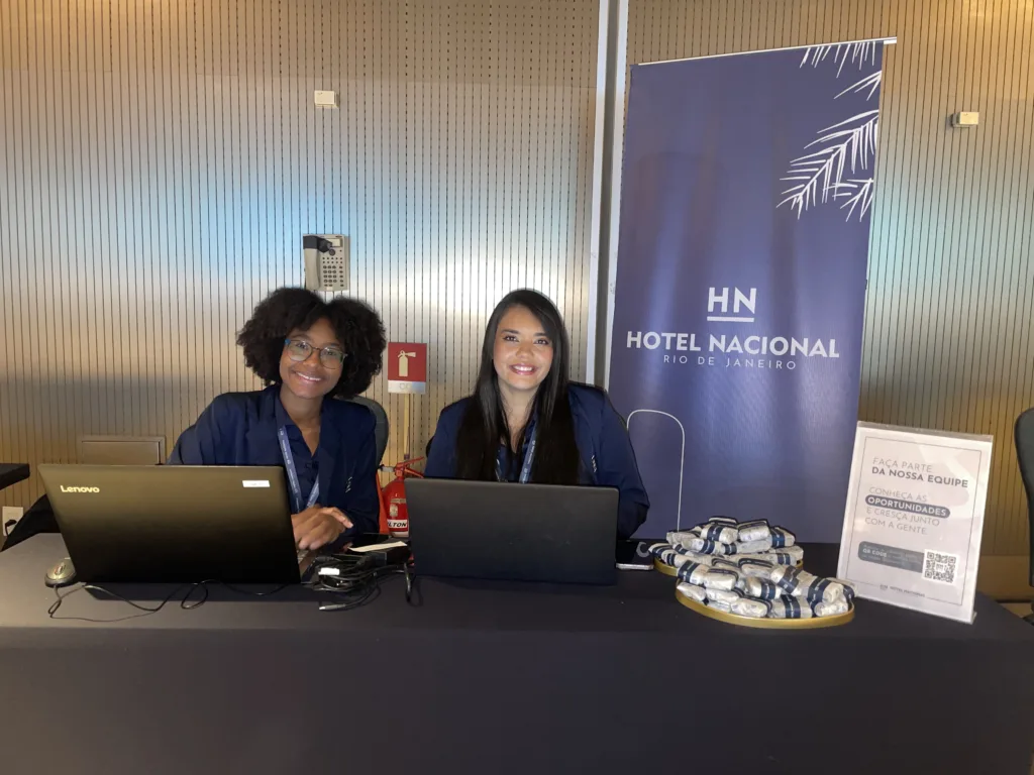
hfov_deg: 67.3
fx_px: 777
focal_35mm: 26
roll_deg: -1.2
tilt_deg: -6.3
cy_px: 388
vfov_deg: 53.1
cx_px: 517
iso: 100
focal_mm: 4.2
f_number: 1.6
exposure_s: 1/5
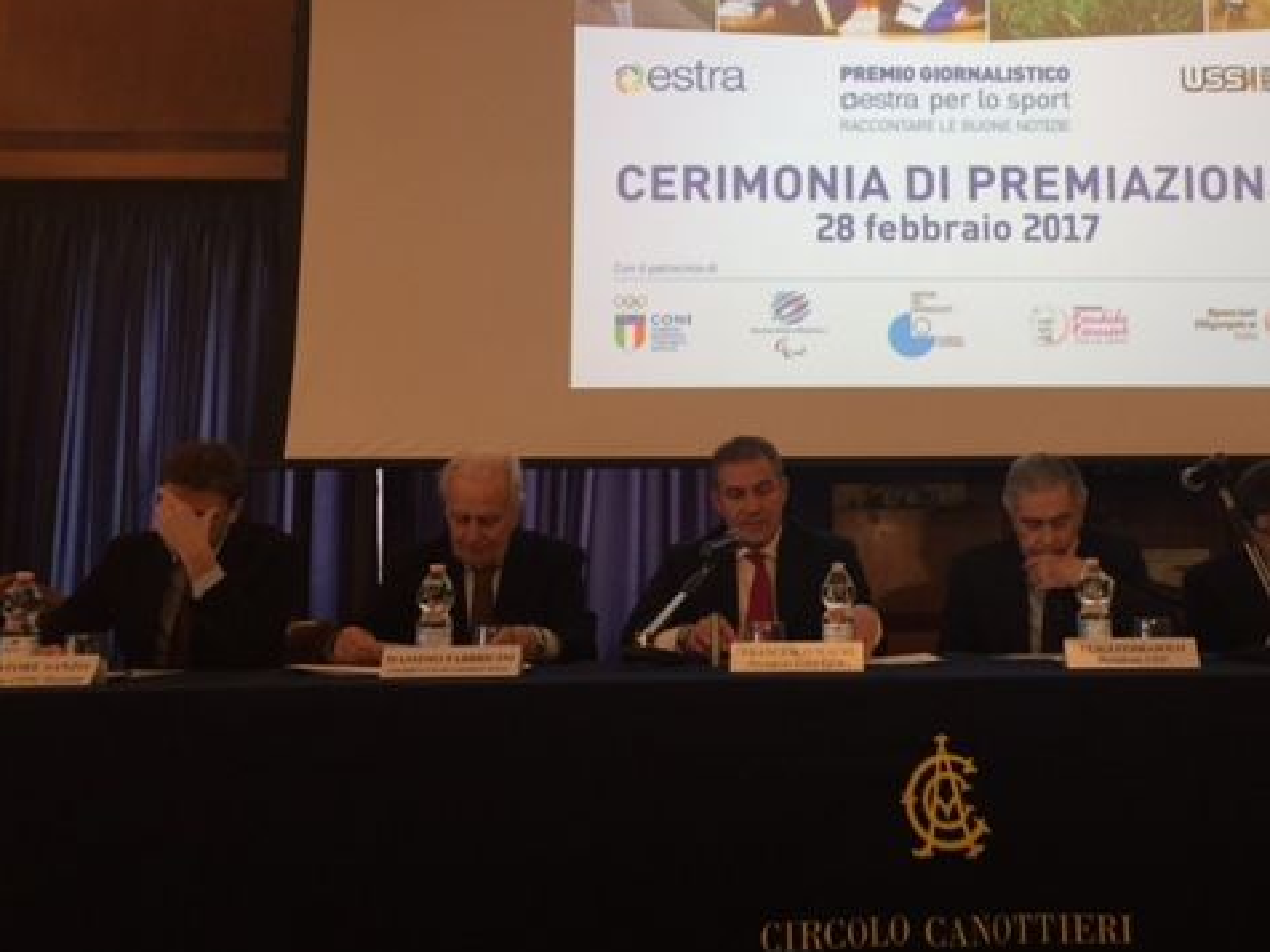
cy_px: 437
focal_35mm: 39
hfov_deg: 47.1
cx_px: 846
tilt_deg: +7.1
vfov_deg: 36.8
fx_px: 1431
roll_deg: +0.3
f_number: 2.2
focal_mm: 4.15
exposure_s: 1/17
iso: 50
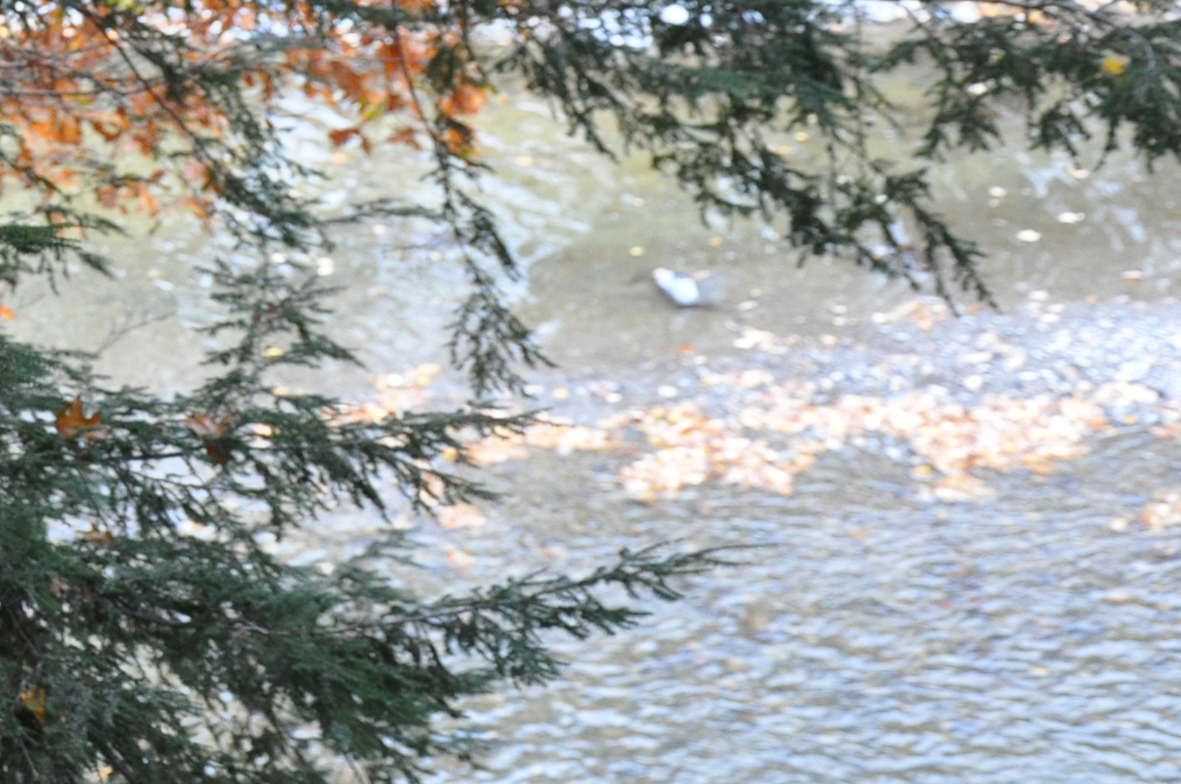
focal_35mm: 148
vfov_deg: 9.1
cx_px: -458
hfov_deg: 13.3
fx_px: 4848
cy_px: -137
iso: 800
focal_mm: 34
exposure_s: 1/40
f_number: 4.2
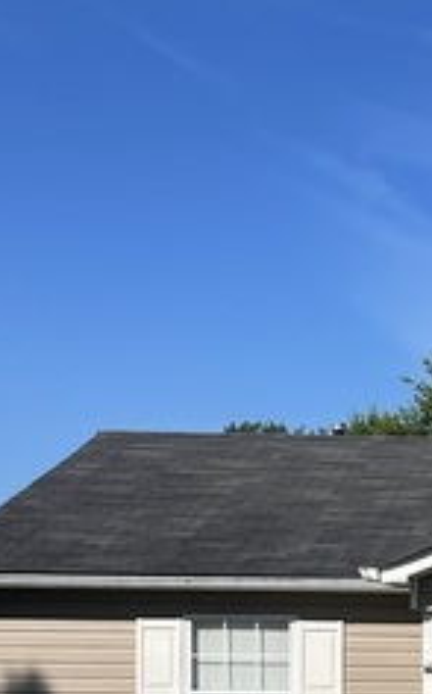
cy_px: 663
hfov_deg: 15.8
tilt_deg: +0.0
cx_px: 673
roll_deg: -1.1
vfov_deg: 26.3
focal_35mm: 75
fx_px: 1416
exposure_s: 1/4525
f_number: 1.6
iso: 32
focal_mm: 5.1
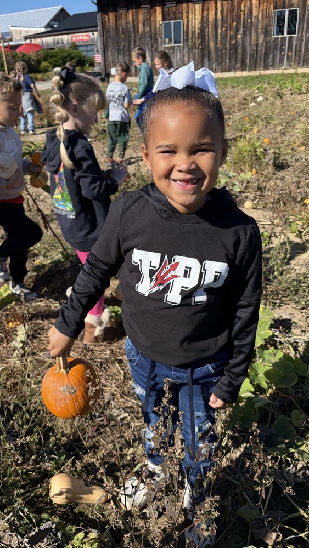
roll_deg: +3.5
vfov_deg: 66.0
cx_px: 147
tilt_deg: -23.6
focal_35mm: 29
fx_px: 422
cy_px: 269
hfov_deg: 40.2
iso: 50
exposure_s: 1/2538
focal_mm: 5.96
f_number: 1.6
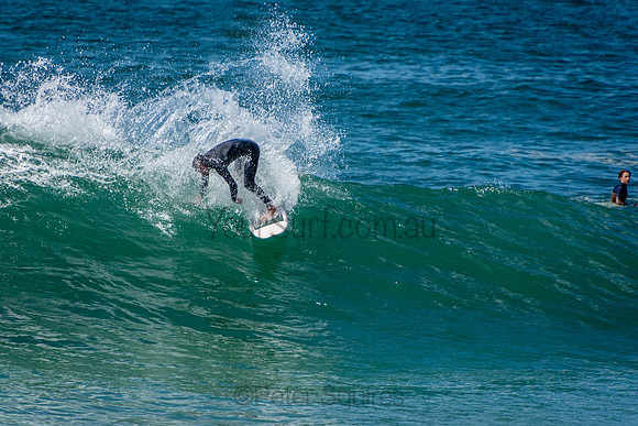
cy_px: 213
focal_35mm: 600
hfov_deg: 3.4
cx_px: 319
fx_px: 10635
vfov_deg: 2.3
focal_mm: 400
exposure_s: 1/2000
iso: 360
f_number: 5.6
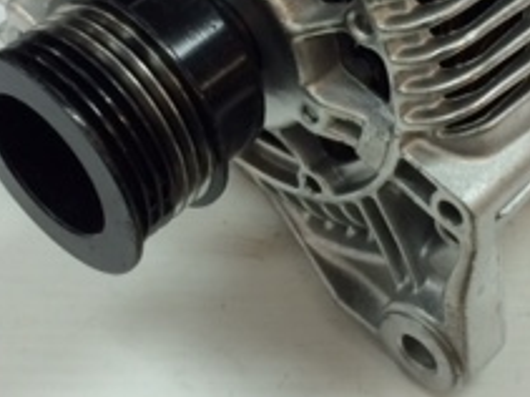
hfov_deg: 22.2
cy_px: 123
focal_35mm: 88
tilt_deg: -49.4
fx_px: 1347
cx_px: 304
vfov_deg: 16.7
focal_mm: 4.15
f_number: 2.2
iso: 40
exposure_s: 1/33
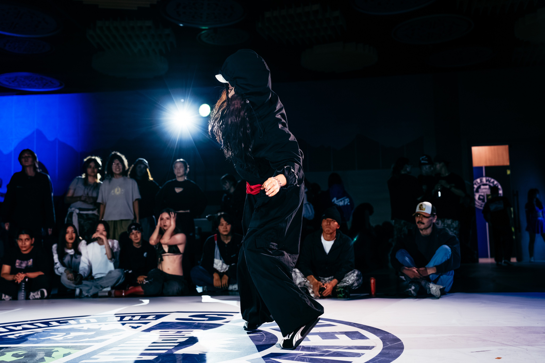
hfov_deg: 47.4
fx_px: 621
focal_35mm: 41
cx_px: 272
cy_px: 182
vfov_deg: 32.6
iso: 3200
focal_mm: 41
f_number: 2.8
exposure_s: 1/800
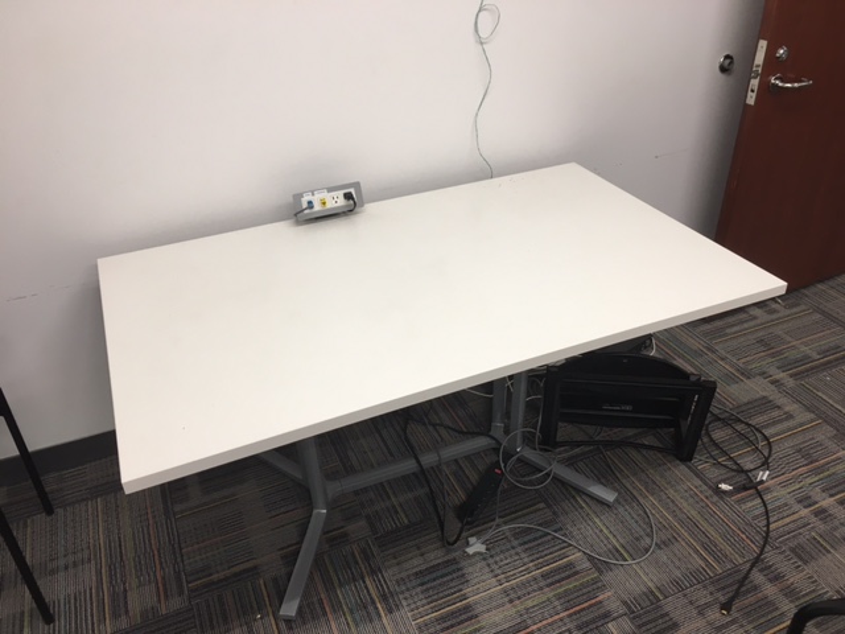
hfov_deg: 61.7
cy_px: 317
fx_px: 708
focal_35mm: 29
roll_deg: +1.0
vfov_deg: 48.2
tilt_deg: -31.3
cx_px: 422
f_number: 2.2
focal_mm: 4.15
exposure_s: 1/30
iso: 50
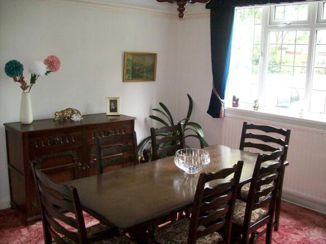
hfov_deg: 51.4
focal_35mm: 36
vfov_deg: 39.6
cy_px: 122
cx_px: 163
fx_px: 339
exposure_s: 1/64
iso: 200
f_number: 2.7
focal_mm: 6
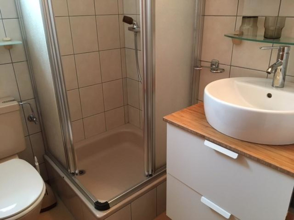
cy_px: 110
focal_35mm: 29
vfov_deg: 48.2
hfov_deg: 61.7
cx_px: 147
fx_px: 246
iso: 200
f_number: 2.2
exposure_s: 1/33
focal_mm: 4.15
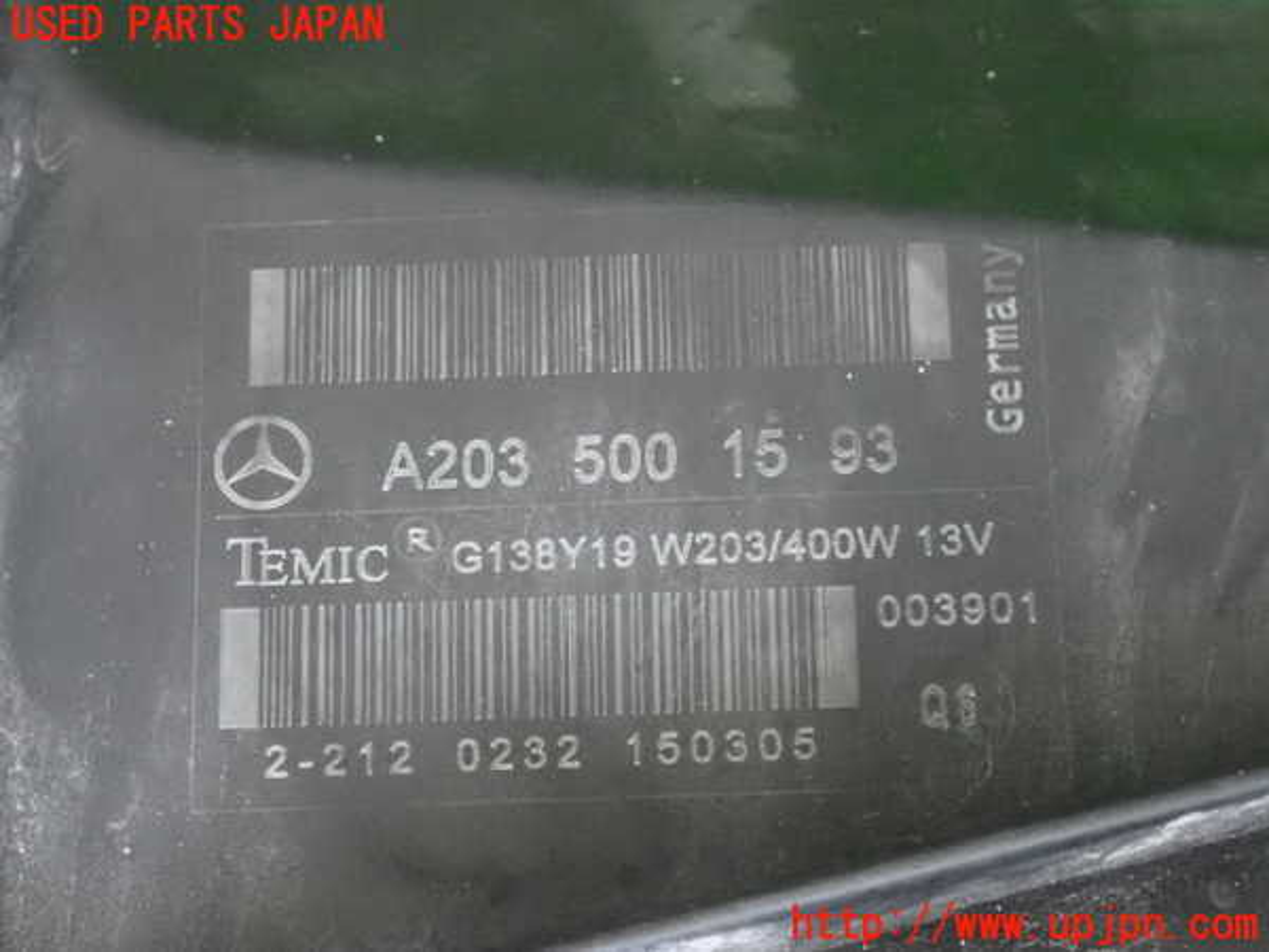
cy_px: 476
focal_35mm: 100
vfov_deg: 14.8
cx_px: 634
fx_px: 3666
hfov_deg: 19.6
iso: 6400
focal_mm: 18
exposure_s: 1/60
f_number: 4.9
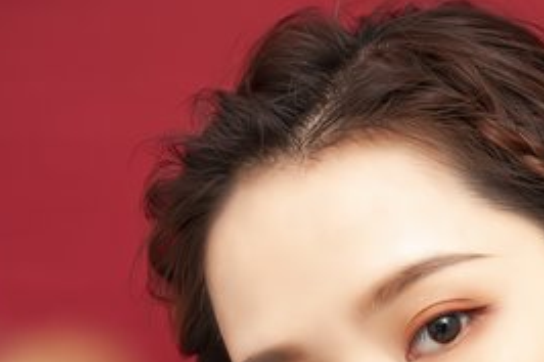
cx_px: 423
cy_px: 432
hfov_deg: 10.7
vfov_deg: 7.1
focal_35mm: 192
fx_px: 2899
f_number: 6.3
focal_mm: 60
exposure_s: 1/160
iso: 250
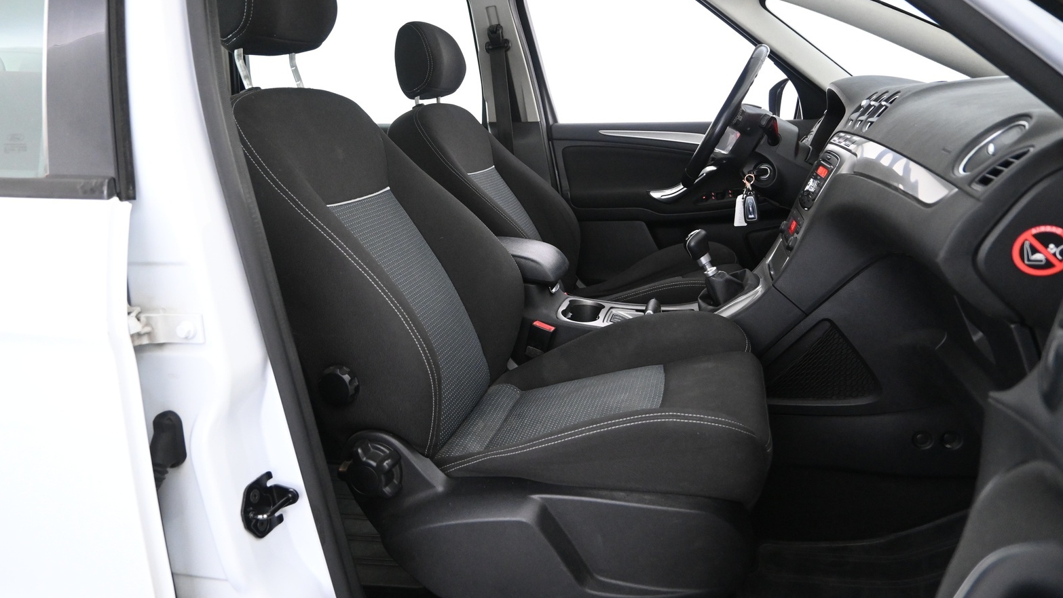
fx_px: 733
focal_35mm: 26
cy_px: 267
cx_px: 527
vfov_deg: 44.3
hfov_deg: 71.9
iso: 3200
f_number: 3.5
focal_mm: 16
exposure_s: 1/40
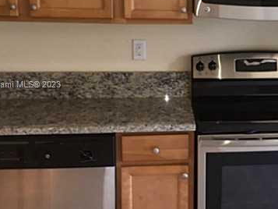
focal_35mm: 65
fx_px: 522
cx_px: 247
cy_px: 85
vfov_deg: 22.6
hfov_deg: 28.7
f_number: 2.2
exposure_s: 1/30
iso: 64
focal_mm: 4.15
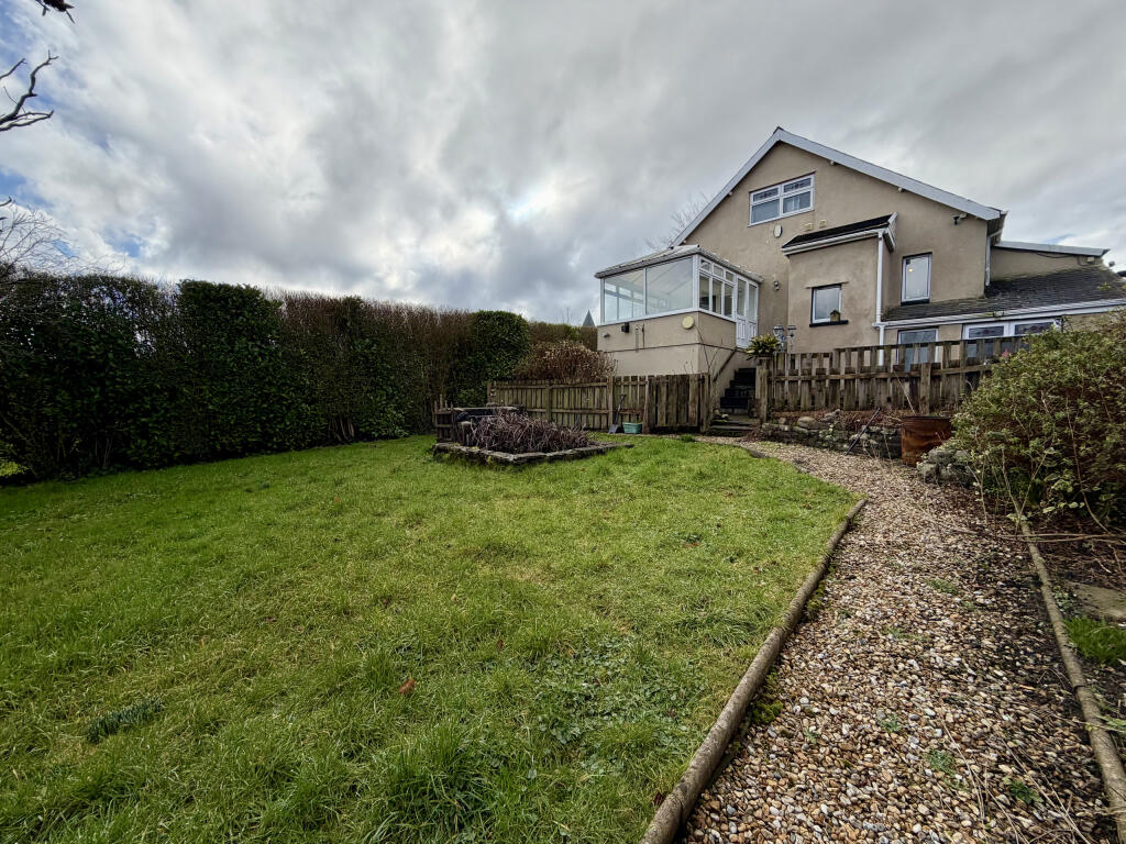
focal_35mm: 14
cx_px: 563
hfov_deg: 102.1
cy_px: 422
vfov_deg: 85.7
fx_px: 455
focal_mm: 2.22
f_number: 2.2
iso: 25
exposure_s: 1/779
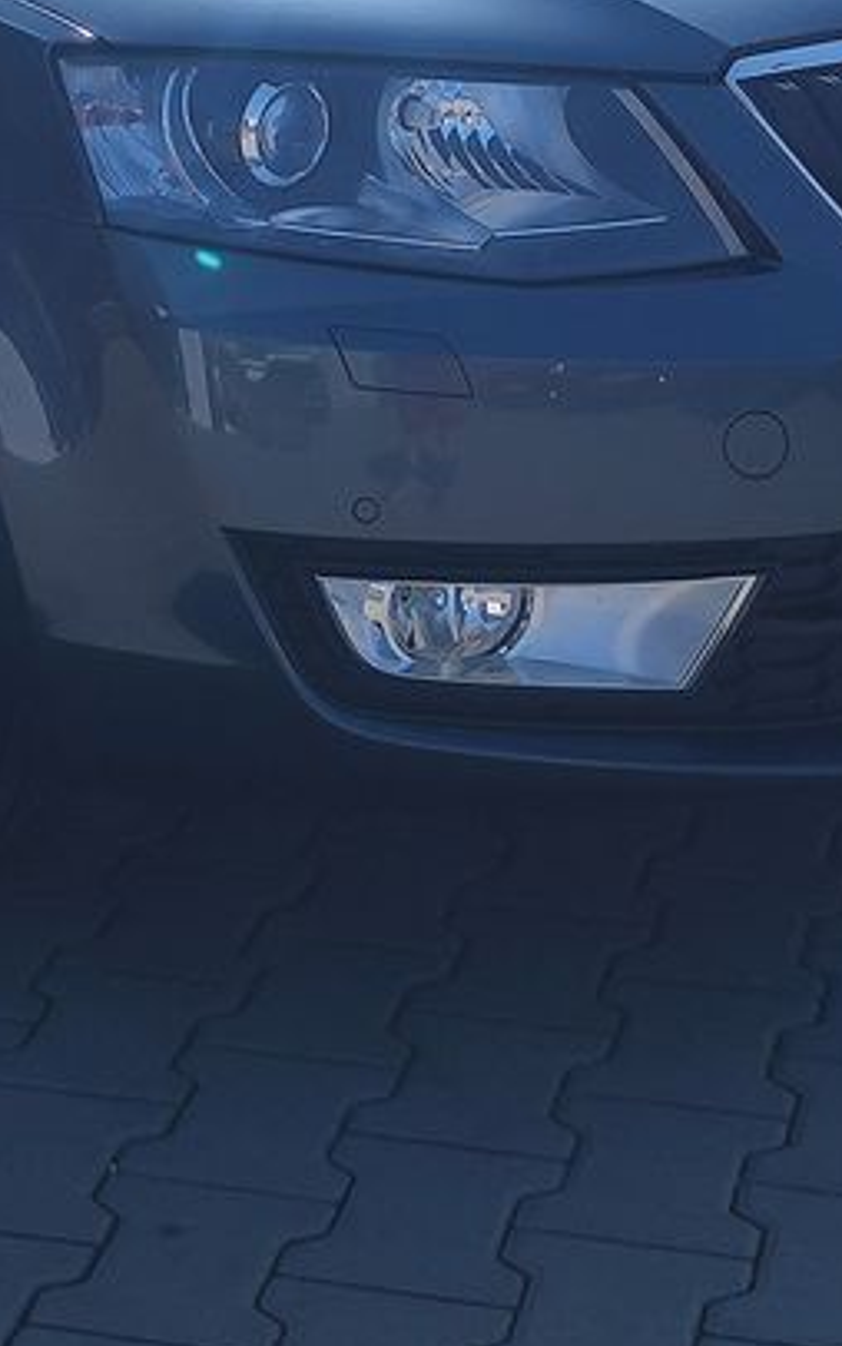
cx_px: -40
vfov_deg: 26.4
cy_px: -116
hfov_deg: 17.6
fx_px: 2642
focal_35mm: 72
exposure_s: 1/1226
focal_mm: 7.01
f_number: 1.69
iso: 50
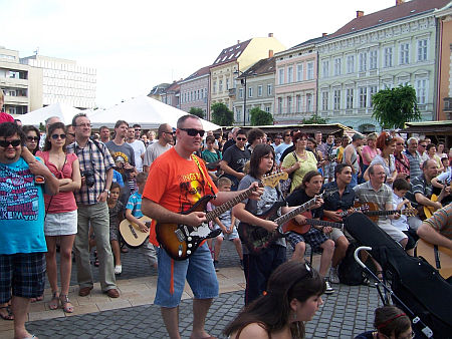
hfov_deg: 53.9
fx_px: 444
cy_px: 170
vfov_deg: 41.8
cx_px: 226
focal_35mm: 34
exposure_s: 1/125
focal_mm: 5.6
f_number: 5.6
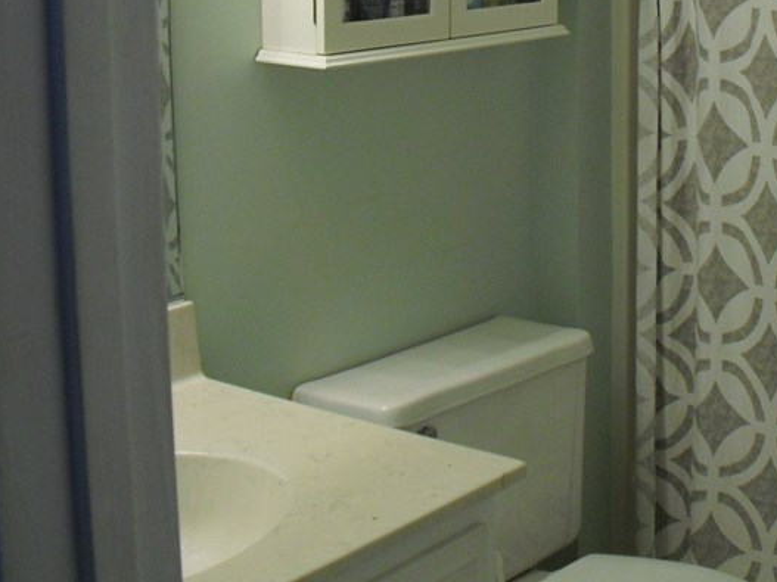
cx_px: 656
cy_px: 158
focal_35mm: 70
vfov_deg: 20.9
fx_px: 1571
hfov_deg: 27.1
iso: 200
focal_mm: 6.3
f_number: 3.1
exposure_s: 1/80
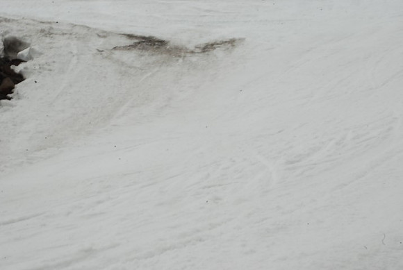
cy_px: 135
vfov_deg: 15.8
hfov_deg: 23.3
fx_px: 976
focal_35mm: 87
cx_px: 202
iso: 1000
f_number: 32
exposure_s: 1/20
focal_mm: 58
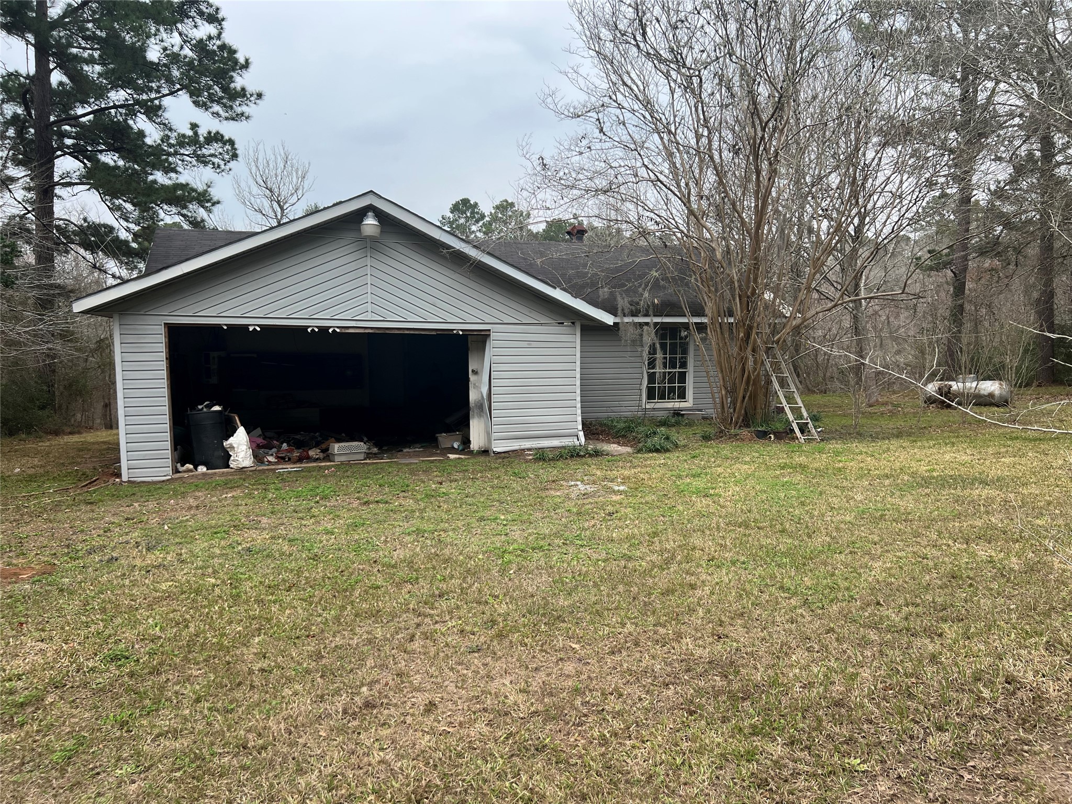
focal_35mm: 26
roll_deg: +1.3
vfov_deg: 53.1
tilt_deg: -5.7
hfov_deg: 67.3
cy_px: 402
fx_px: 805
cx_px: 536
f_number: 1.5
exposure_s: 1/827
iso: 50
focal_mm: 5.7
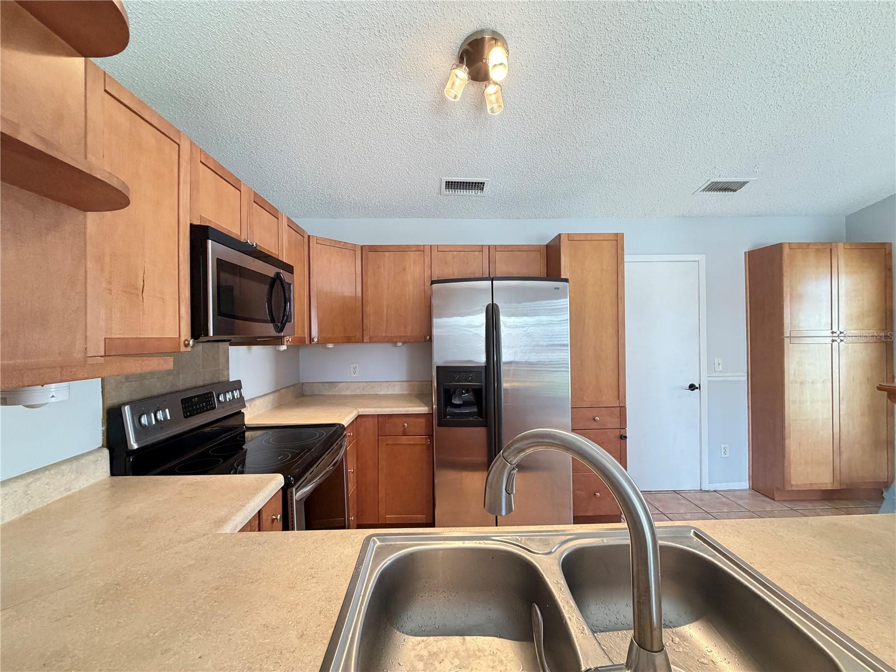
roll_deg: +0.8
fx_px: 362
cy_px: 336
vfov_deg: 85.7
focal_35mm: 14
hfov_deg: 102.1
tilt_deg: -0.3
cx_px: 448
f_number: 2.2
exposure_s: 1/60
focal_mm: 2.22
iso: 400
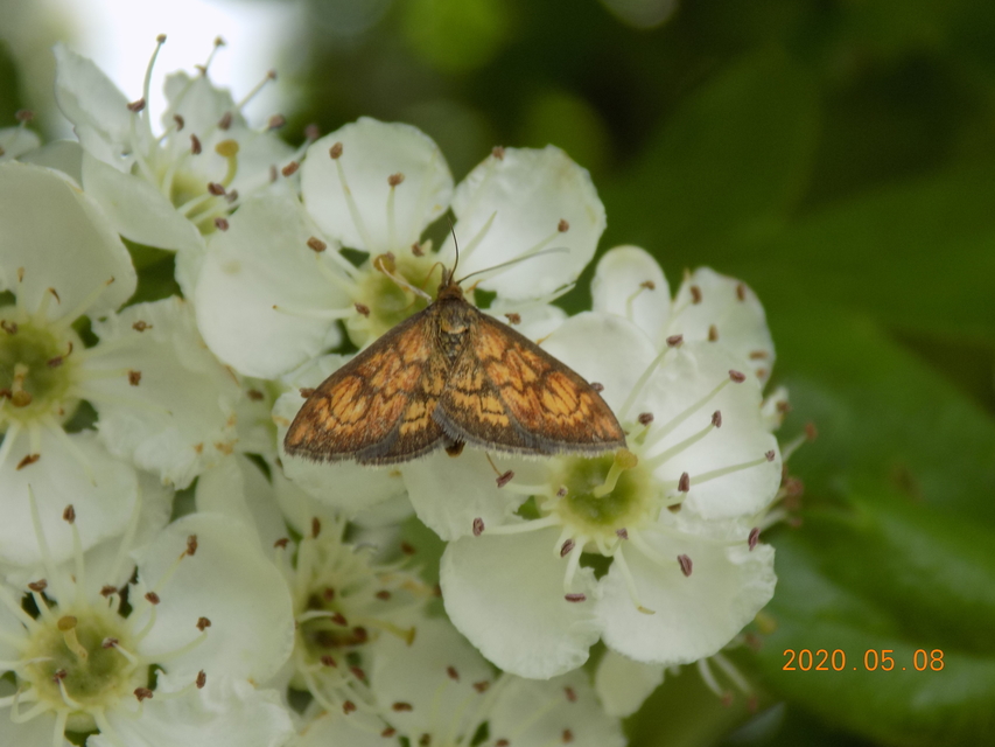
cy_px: 374
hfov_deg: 12.8
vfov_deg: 9.6
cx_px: 498
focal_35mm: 154
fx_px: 4427
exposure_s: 1/125
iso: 80
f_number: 5.2
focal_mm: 27.3
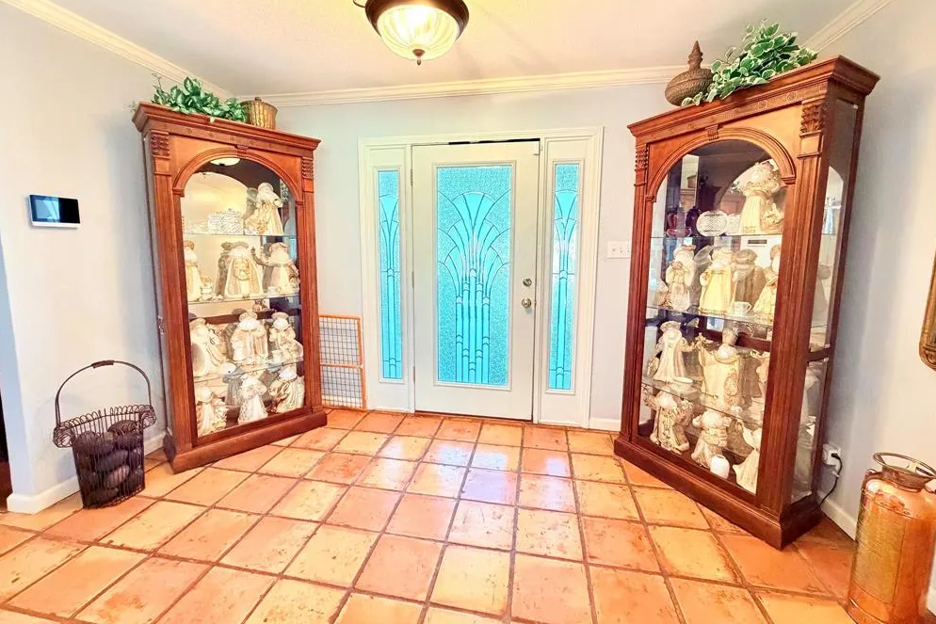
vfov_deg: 77.3
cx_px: 468
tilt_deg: -7.6
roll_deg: -0.6
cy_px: 293
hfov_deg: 100.4
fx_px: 390
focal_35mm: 15
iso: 640
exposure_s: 1/60
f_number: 2.2
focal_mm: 2.22
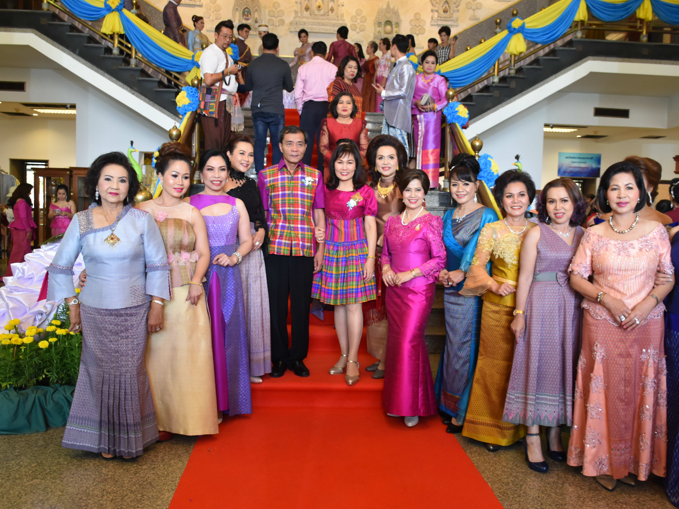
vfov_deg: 44.2
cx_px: 359
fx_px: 628
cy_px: 241
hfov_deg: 56.8
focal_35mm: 32
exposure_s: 1/60
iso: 800
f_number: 3.5
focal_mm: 18
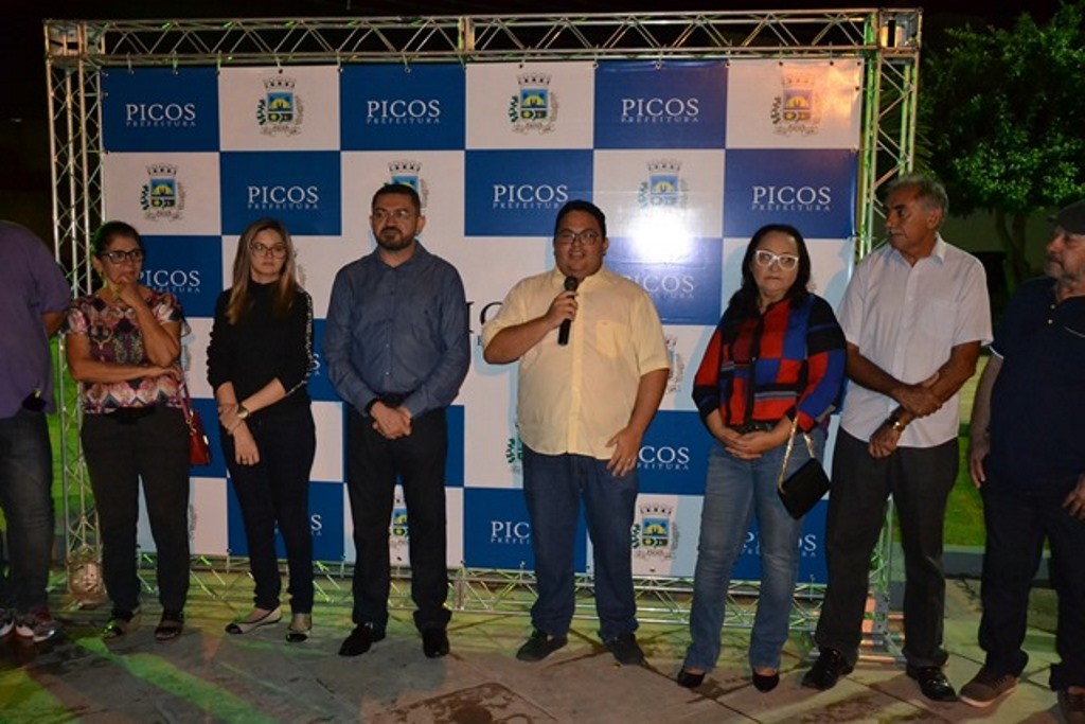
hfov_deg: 53.1
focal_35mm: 36
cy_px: 362
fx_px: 1085
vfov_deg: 36.9
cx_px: 542
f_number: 3.8
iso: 3200
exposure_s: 1/60
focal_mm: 24
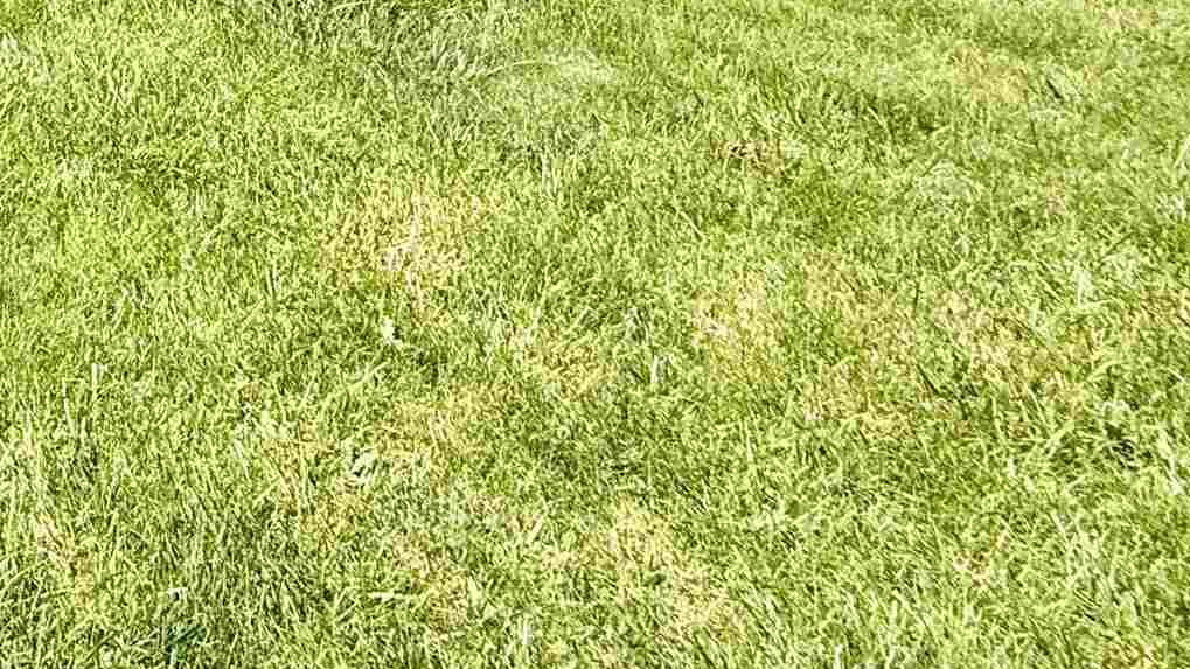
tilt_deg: +1.5
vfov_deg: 19.3
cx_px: -486
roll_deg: -1.0
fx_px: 1451
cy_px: -551
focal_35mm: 46
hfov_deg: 30.6
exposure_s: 1/1125
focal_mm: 2.22
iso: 50
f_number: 2.2
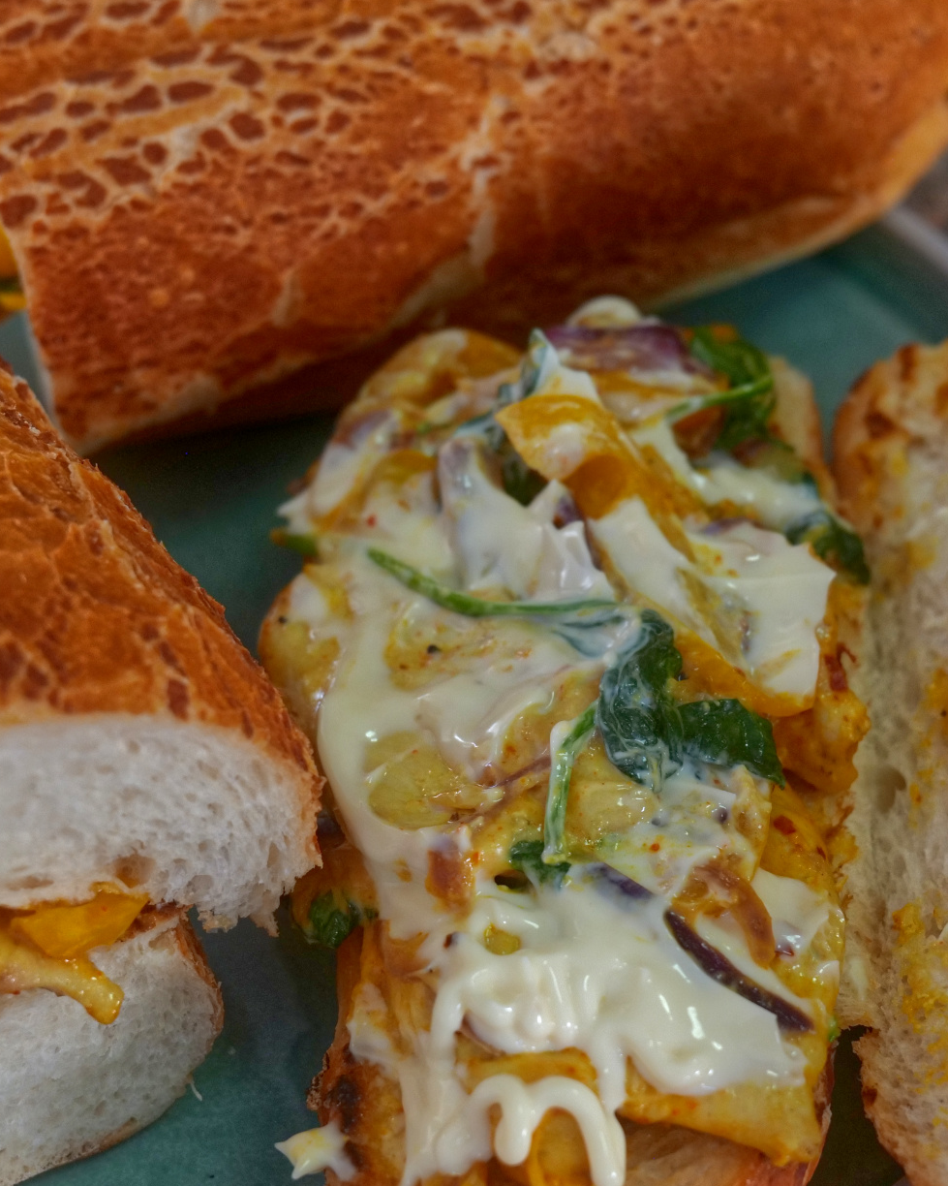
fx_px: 2736
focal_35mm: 78
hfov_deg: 19.6
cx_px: 551
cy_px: 617
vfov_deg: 24.4
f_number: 7.1
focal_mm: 53
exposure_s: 1/60
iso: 2500
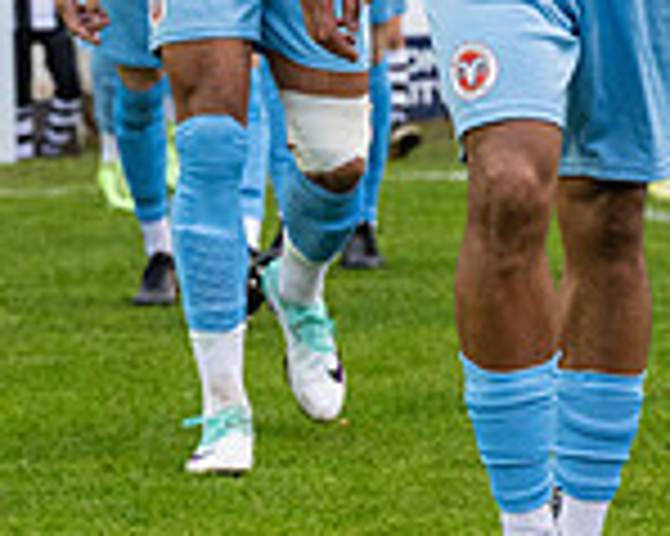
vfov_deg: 4.9
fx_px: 6222
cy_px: 25
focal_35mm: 314
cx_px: 463
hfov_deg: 6.2
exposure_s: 1/400
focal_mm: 70
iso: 2000
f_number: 4
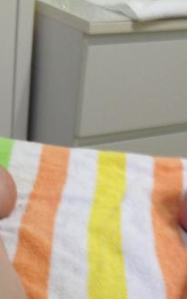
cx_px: 68
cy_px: 309
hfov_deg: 12.8
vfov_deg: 19.7
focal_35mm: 102
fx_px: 833
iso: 80
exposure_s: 1/20
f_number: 2.4
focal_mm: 4.28
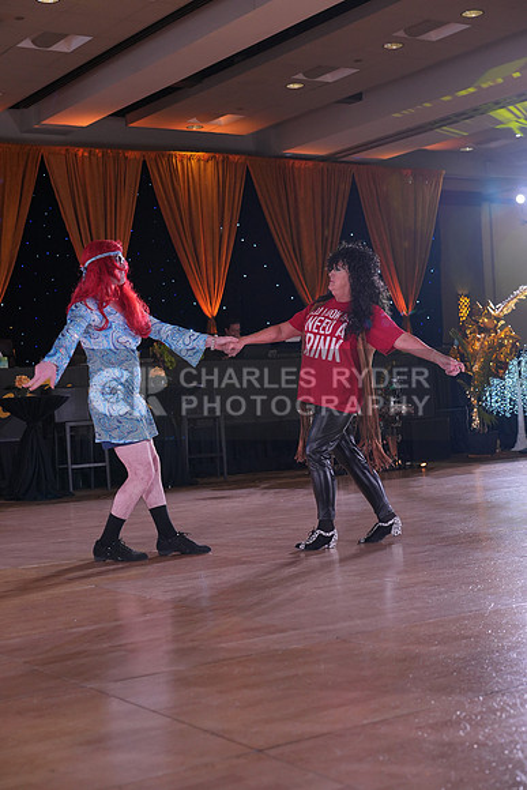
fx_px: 1229
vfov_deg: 35.6
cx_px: 264
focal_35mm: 56
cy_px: 395
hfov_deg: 24.2
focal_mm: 56
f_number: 4
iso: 1000
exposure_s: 1/400
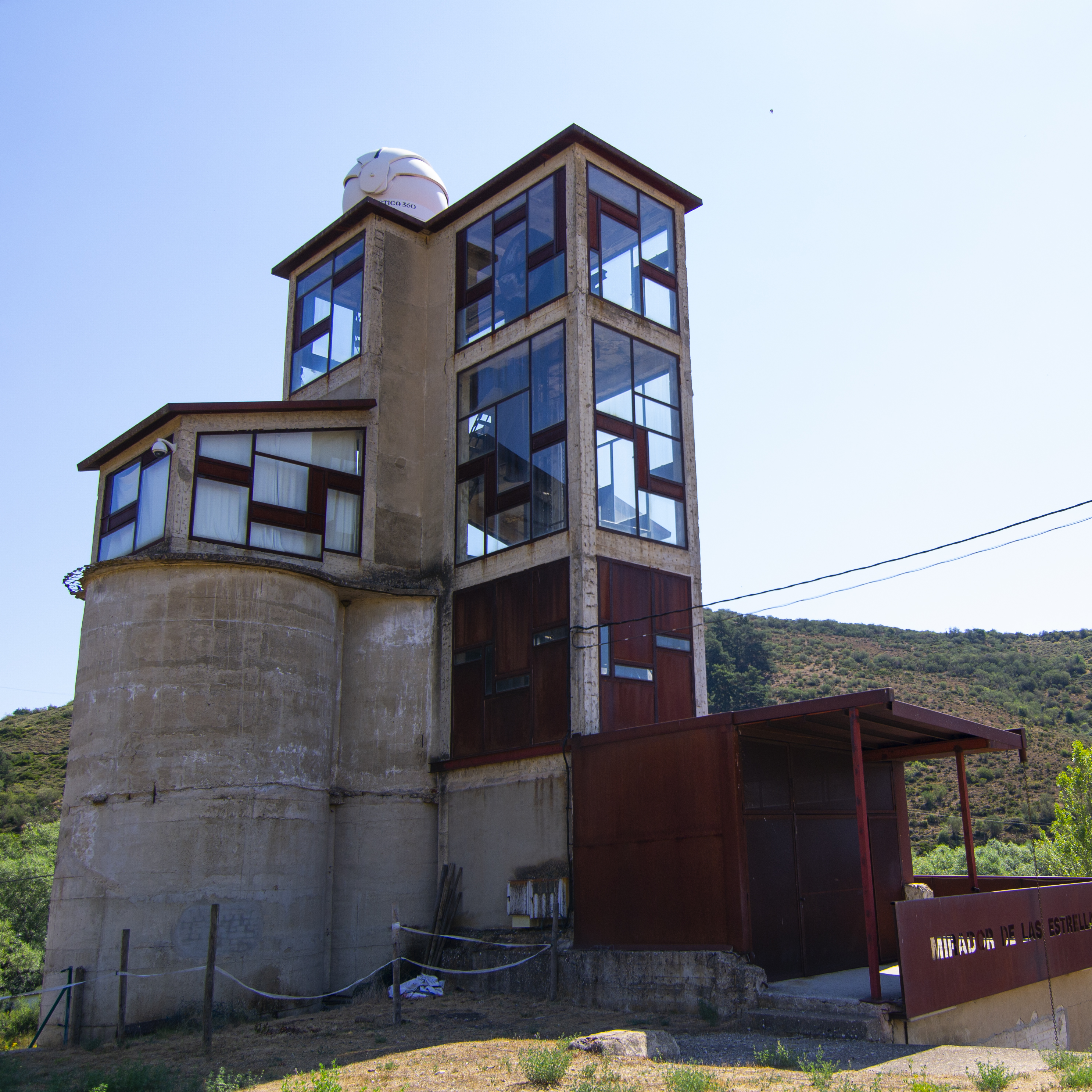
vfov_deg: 54.6
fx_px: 1059
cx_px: 727
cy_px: 543
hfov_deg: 53.5
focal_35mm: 30
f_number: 4.5
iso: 100
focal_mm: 15
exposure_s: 1/500
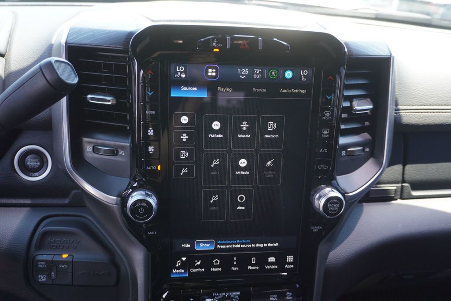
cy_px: 150
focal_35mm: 30
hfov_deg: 61.9
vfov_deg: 43.7
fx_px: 376
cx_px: 226
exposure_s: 1/60
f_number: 4
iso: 160
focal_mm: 20
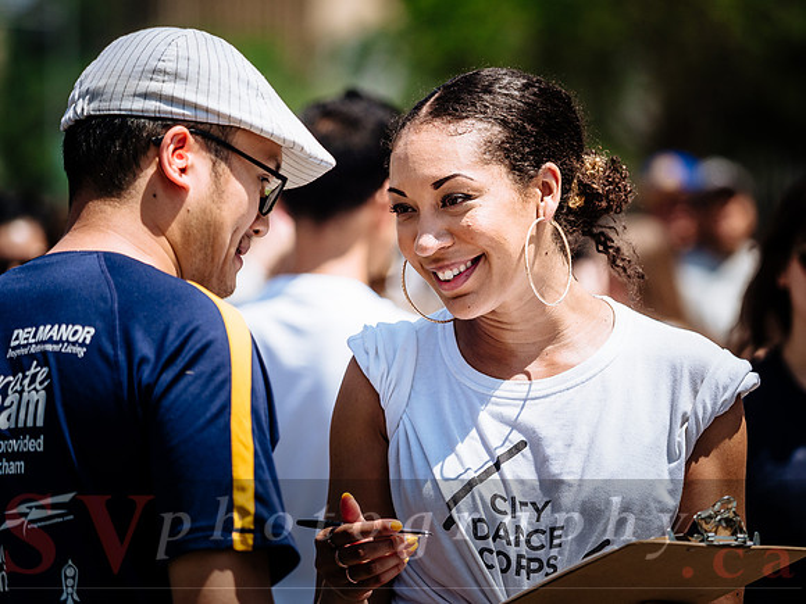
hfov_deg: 6.6
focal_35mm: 300
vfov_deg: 5.0
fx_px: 6985
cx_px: 403
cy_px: 302
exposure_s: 1/3200
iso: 200
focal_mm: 150
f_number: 2.8
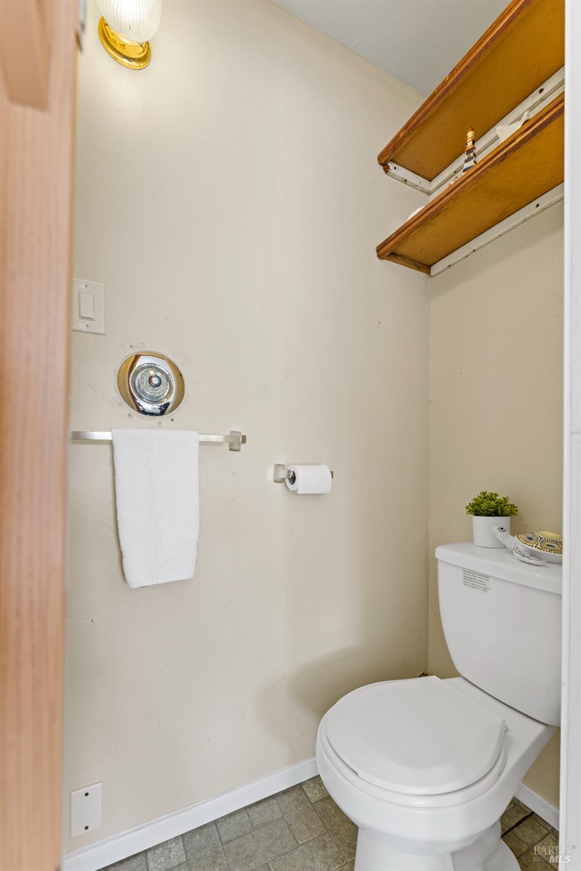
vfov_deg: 104.3
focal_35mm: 14
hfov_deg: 81.2
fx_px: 339
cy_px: 436
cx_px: 290
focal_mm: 14
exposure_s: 1/5
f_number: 7.1
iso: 320
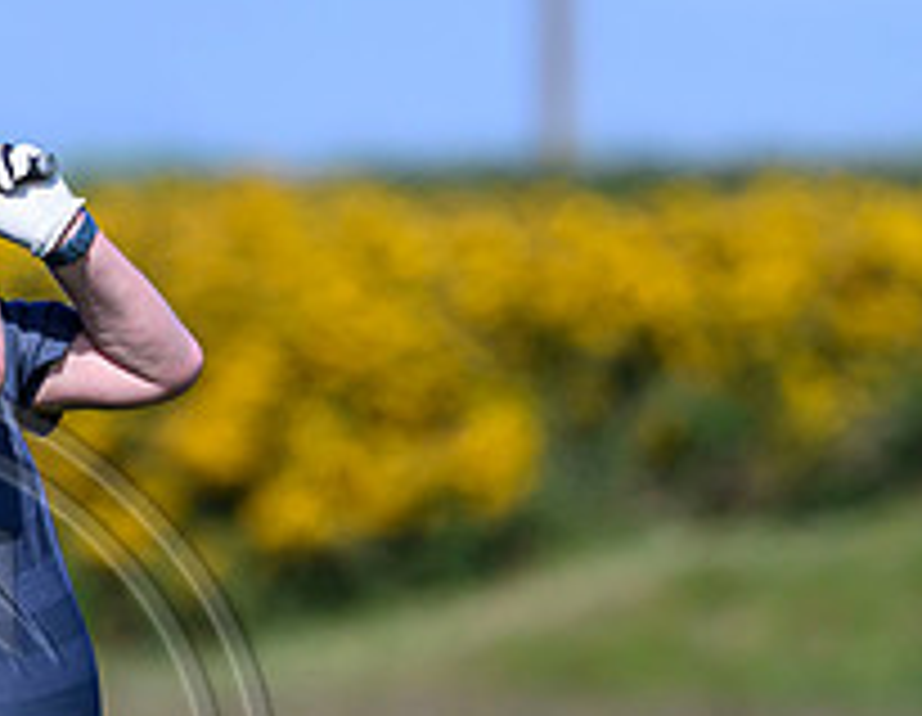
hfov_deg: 1.4
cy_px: 702
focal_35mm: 1395
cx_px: -121
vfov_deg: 1.1
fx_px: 37618
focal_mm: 400
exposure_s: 1/5000
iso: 500
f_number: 4.5
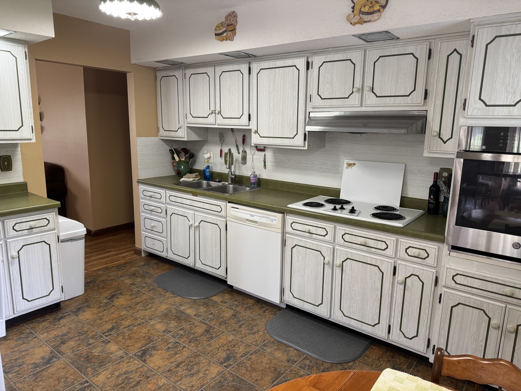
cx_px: 260
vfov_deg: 56.8
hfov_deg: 71.6
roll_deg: -1.8
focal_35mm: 24
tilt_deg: -12.2
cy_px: 196
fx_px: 361
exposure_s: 1/60
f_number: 1.78
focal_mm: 6.76
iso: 160
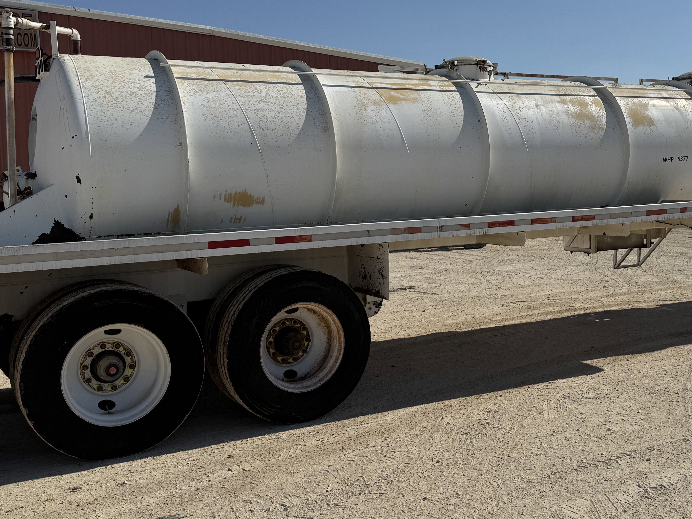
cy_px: 241
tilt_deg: -2.4
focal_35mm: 40
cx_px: 441
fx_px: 800
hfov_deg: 46.3
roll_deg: +1.1
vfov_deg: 35.9
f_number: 1.78
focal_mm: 6.76
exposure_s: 1/10309
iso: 80
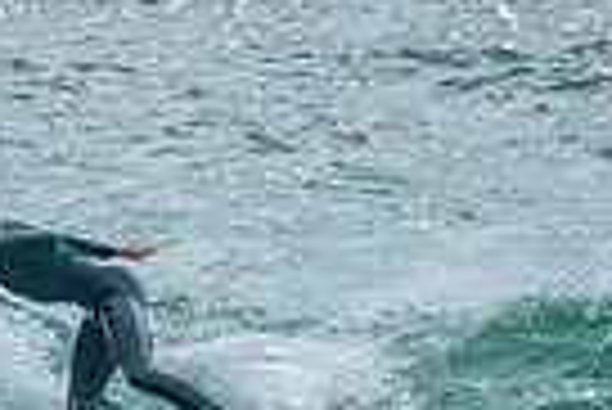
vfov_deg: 0.7
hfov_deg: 1.0
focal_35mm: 2085
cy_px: 390
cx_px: -53
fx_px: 35482
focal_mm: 400
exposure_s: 1/1600
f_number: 11
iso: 500
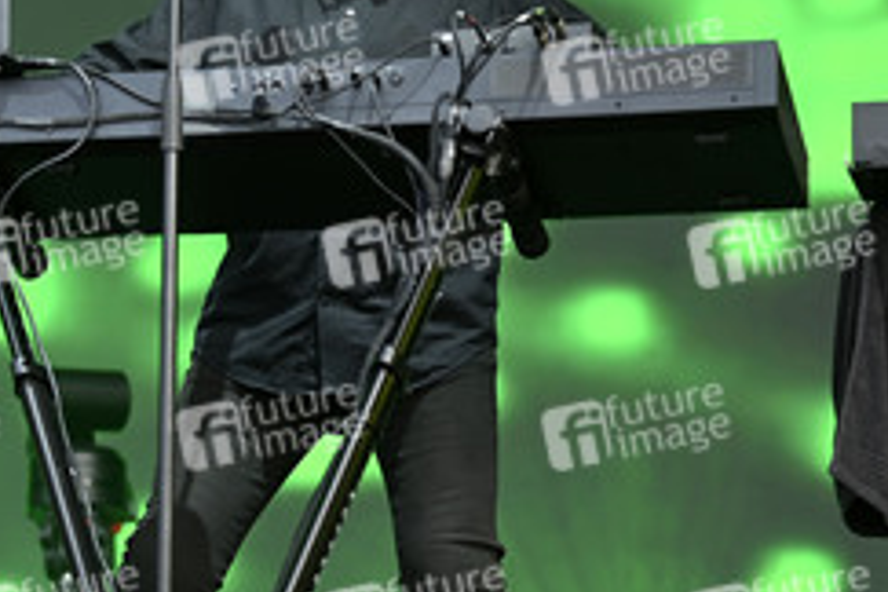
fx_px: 4341
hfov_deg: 11.7
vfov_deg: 7.8
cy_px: 153
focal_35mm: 176
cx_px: 320
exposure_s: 1/400
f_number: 3.2
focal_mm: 95
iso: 320
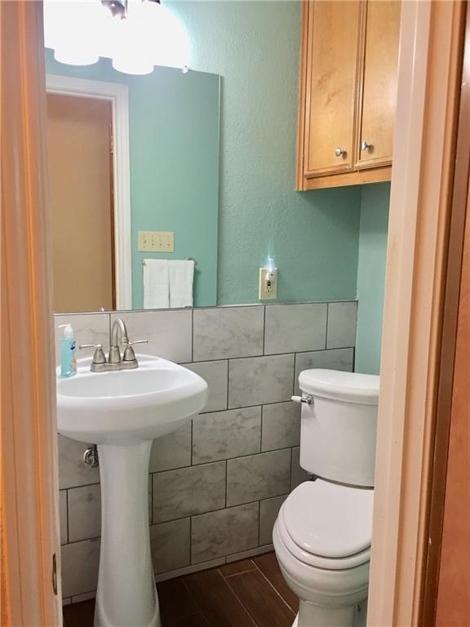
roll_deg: -0.8
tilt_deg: -8.9
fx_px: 525
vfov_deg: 61.7
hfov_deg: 48.2
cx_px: 235
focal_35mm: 29
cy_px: 314
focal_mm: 4.15
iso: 100
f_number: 2.2
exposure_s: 1/30
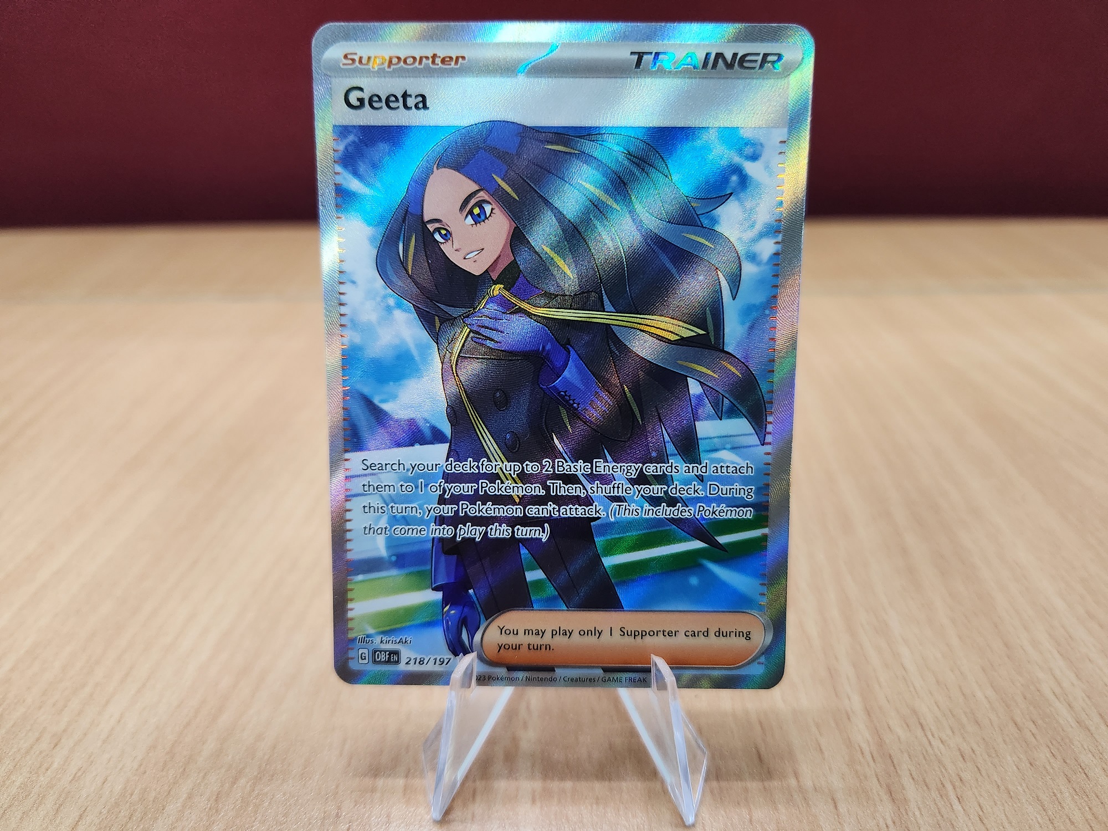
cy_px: 416
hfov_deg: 73.9
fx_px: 736
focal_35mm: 23
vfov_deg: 58.9
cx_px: 554
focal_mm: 5.4
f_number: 1.8
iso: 640
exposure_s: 1/120
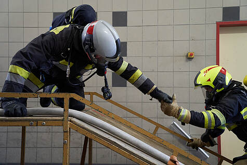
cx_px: 124
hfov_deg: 45.4
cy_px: 82
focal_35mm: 43
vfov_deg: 31.2
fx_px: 295
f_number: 4.5
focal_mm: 43
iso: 4000
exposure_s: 1/100
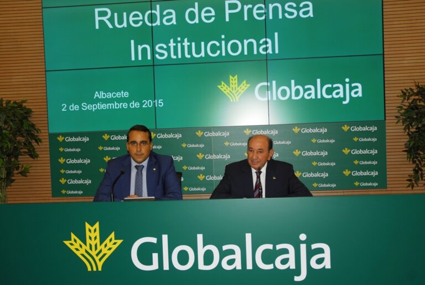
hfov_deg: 47.9
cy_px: 142
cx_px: 212
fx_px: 479
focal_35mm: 40
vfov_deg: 33.1
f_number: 3.8
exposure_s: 1/60
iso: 100
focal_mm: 27
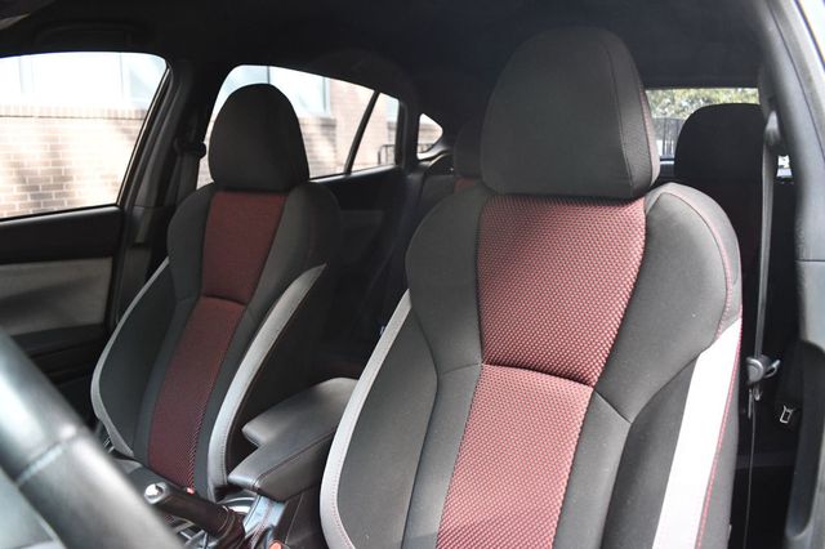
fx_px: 618
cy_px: 274
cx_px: 412
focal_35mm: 27
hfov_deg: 67.4
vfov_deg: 47.9
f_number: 3.5
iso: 2800
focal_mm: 18
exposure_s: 1/125
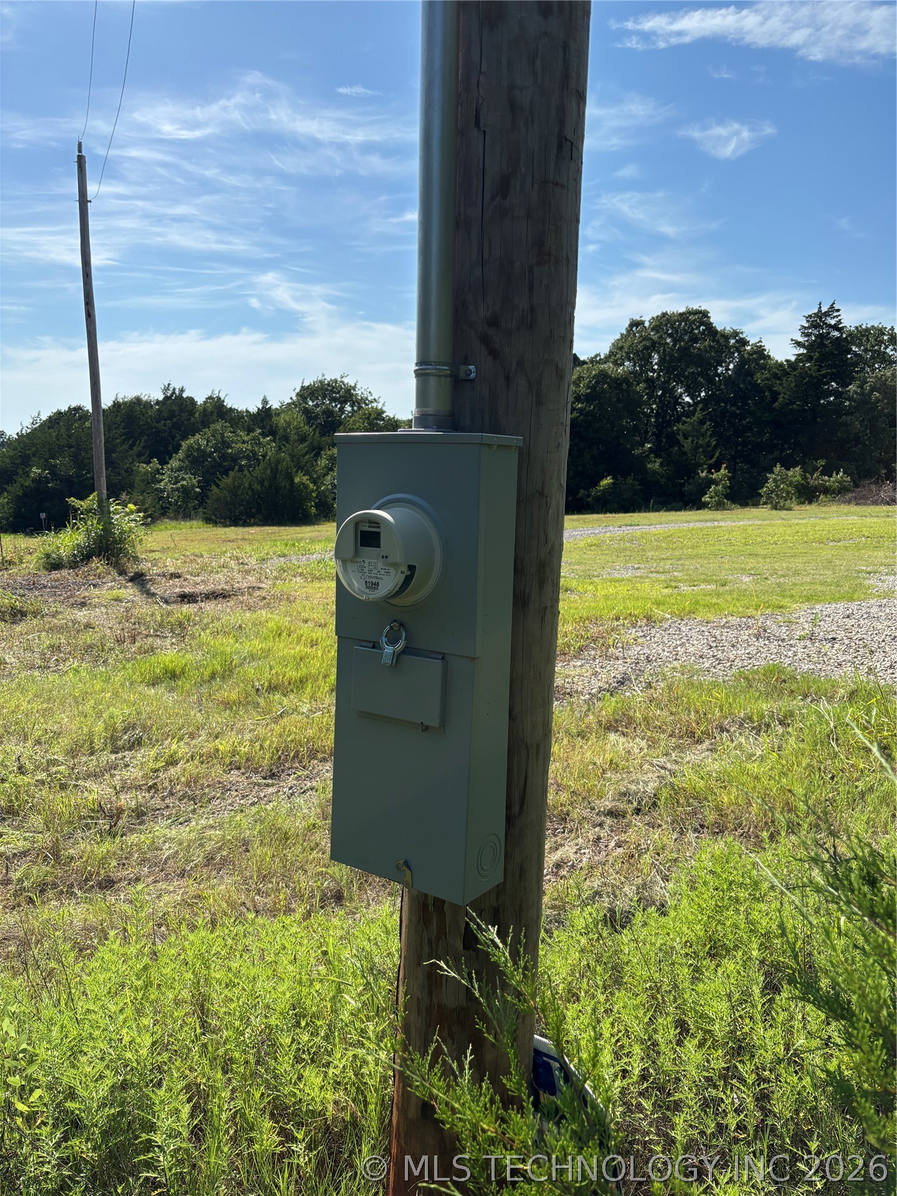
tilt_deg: -8.7
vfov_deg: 67.3
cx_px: 448
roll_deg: -0.6
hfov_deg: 53.1
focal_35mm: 26
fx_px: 898
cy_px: 598
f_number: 1.6
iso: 50
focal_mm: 5.96
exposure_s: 1/4255
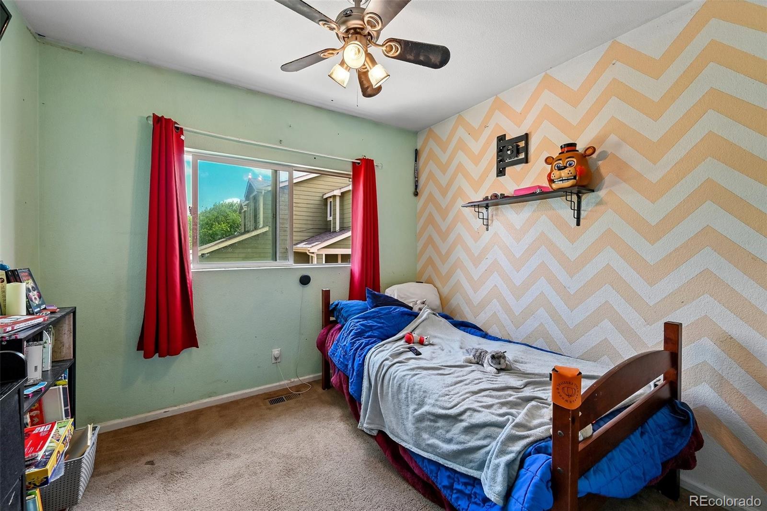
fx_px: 298
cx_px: 384
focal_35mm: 14
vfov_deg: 81.2
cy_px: 256
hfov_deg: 104.3
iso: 400
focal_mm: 14
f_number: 10
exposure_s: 1/30
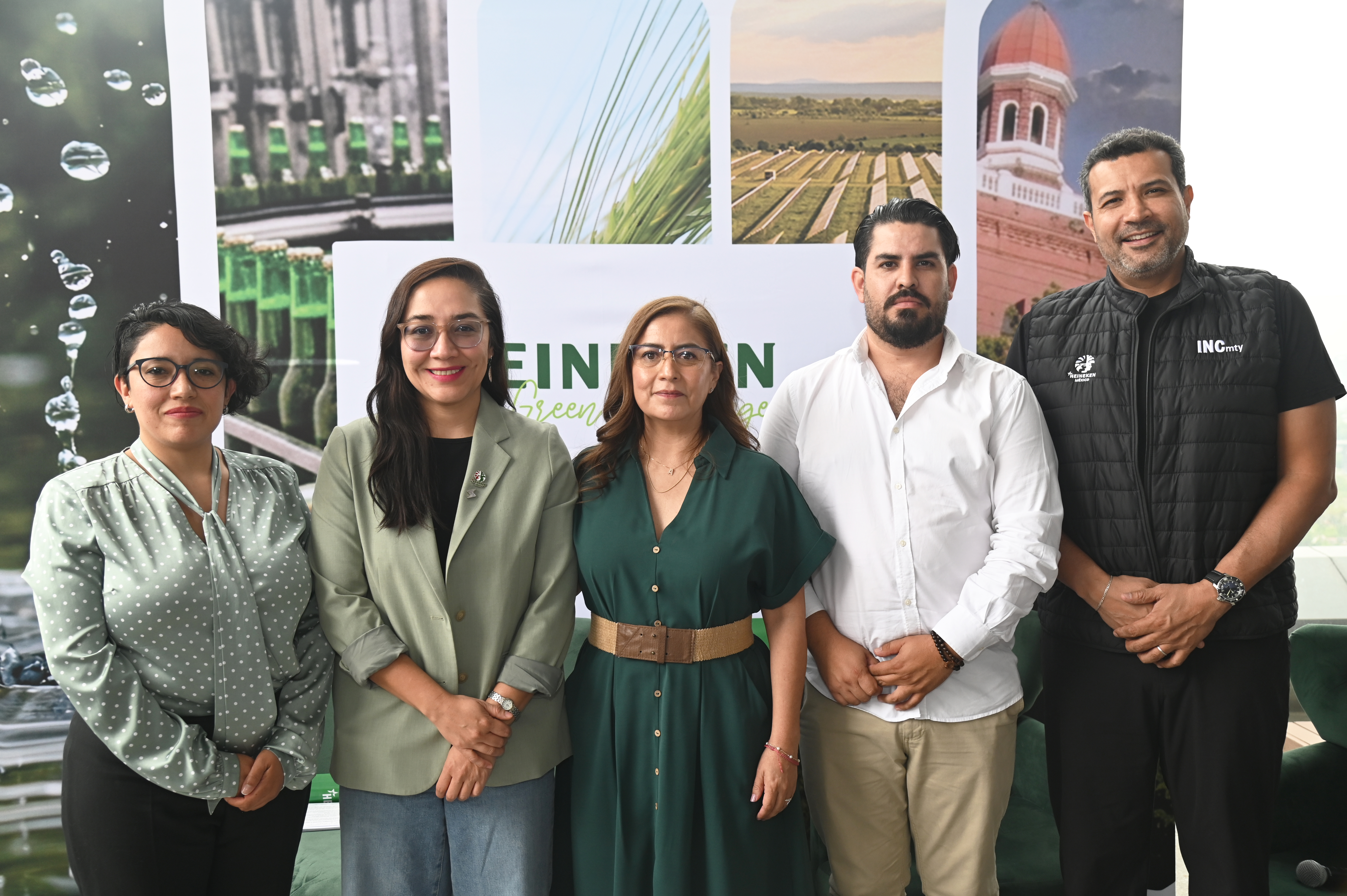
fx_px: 1421
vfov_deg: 35.0
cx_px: 674
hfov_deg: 50.7
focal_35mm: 38
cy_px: 448
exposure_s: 1/160
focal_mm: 38
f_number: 5.6
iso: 500
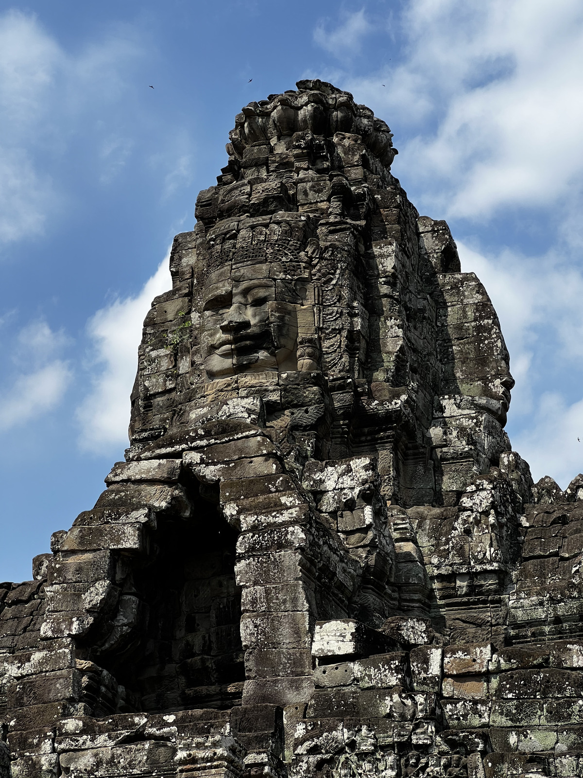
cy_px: 389
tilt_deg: +27.4
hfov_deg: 19.1
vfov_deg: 25.3
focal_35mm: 77
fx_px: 1729
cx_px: 292
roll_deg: -0.4
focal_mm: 9
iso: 32
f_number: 2.8
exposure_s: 1/737
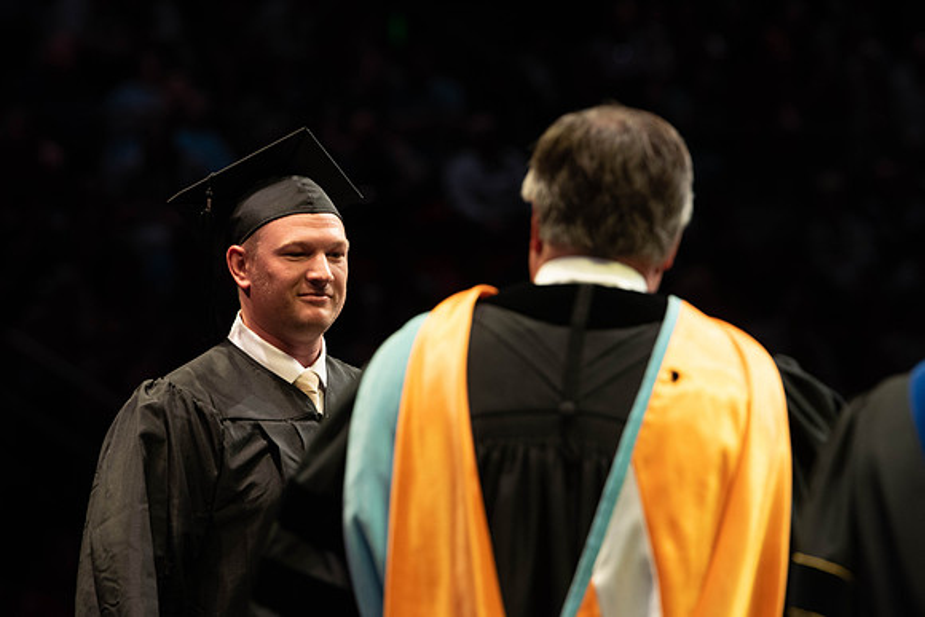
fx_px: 5343
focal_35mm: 208
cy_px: 308
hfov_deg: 9.9
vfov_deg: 6.6
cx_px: 462
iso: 1600
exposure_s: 1/320
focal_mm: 200
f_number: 4.5
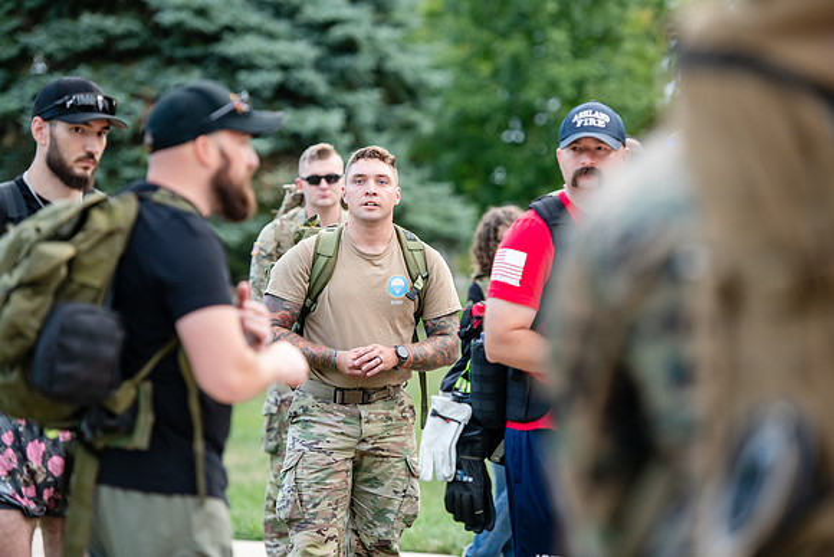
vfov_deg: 9.5
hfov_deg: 14.2
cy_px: 278
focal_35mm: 145
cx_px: 417
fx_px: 3360
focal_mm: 145
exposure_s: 1/500
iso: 500
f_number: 3.2
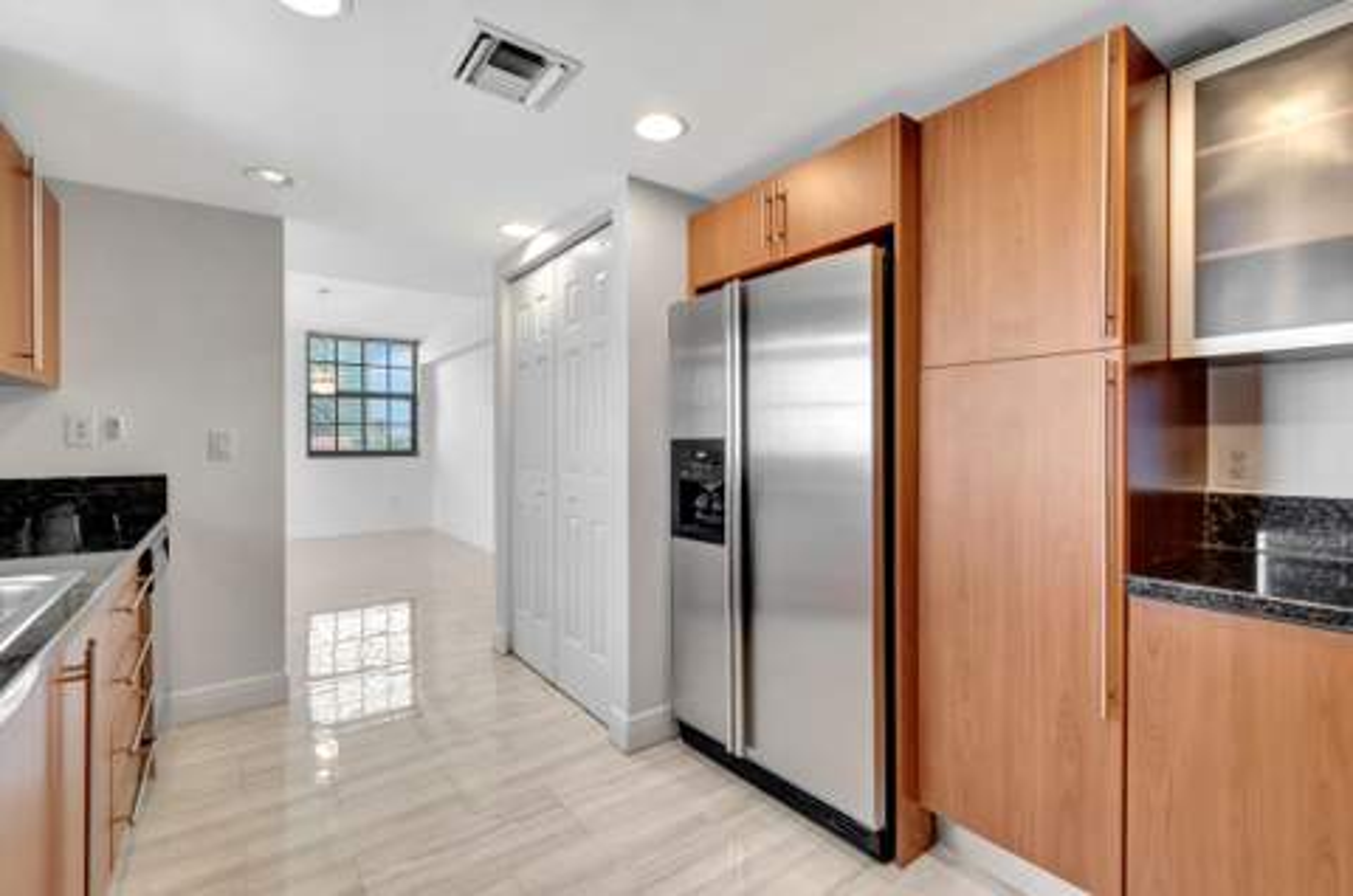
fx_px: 563
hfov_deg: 100.5
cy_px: 448
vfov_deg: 77.1
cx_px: 676
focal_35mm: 15
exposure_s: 1/15
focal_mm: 10
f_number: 8
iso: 720
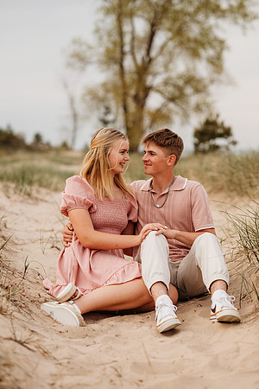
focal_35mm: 85
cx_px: 130
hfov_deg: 16.1
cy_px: 194
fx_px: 917
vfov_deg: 23.9
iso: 200
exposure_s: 1/1000
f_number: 2.8
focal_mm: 85
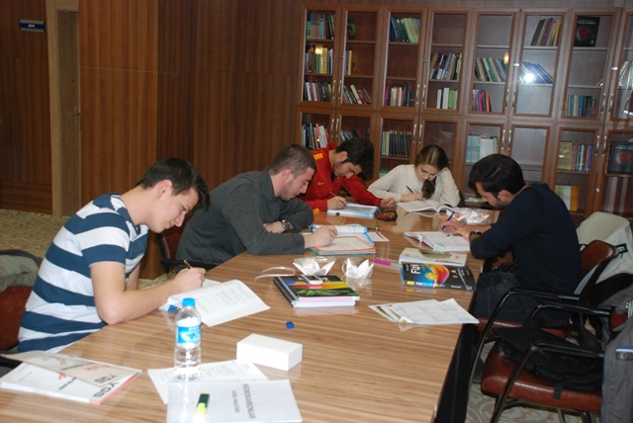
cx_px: 316
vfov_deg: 32.0
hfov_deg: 46.4
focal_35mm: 42
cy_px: 212
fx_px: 739
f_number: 5
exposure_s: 1/60
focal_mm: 28
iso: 1000
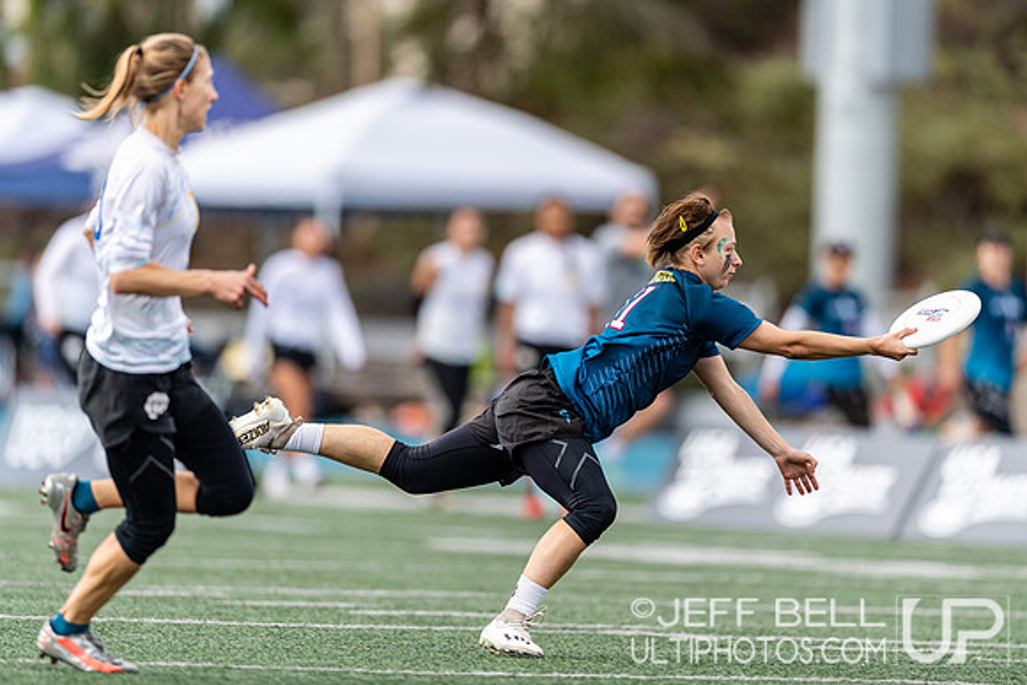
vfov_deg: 3.0
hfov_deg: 4.5
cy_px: 294
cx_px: 542
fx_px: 13018
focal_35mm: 456
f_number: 2.8
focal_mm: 400
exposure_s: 1/1000
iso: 100
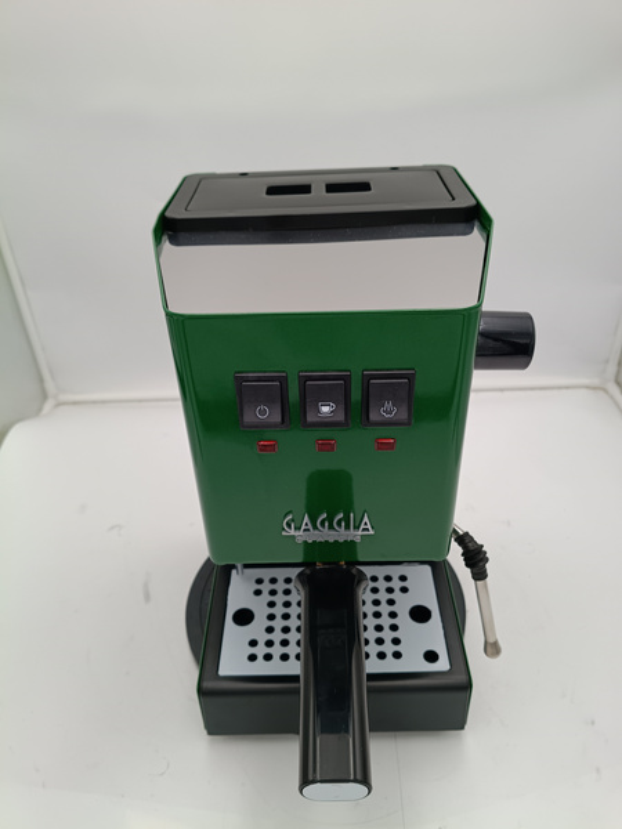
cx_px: 311
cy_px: 414
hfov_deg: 53.1
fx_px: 623
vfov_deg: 67.3
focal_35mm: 26
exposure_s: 1/136
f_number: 1.8
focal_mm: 4.81
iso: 142
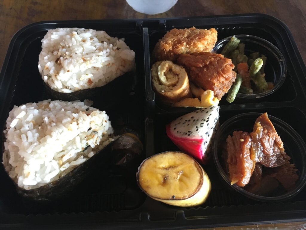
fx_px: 256
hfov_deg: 61.7
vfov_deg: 48.2
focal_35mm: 29
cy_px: 115
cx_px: 153
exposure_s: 1/17
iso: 200
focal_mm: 4.15
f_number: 2.2
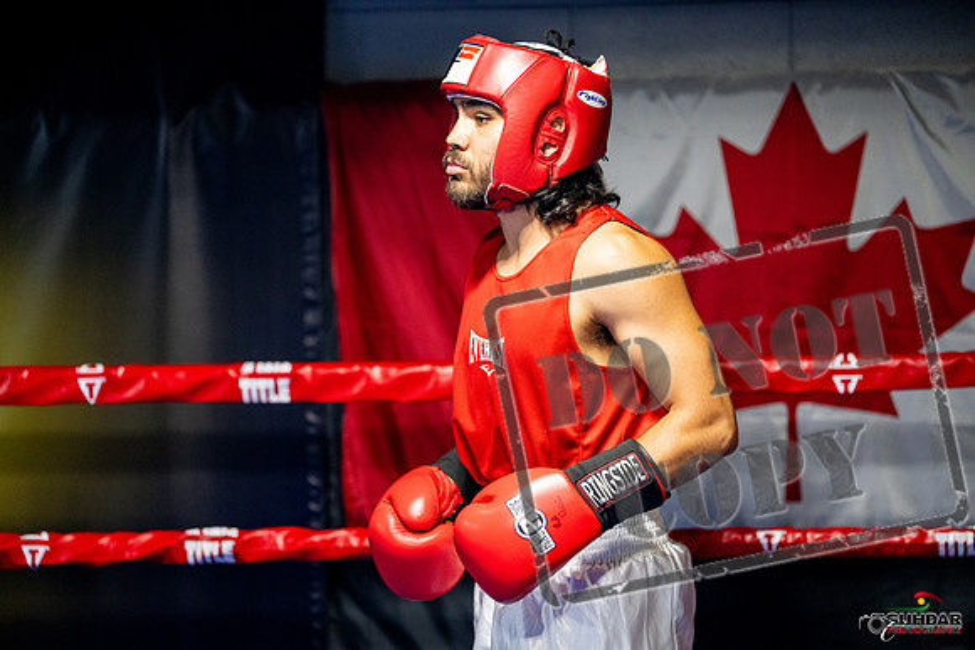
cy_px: 325
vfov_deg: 12.3
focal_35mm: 111
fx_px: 3007
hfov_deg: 18.4
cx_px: 488
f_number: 2
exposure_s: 1/1000
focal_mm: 111
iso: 5000
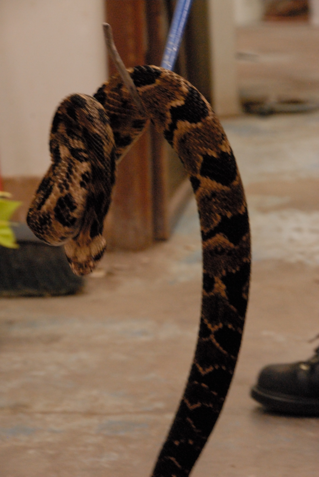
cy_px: 238
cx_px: 160
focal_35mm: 158
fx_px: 2088
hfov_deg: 8.7
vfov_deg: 13.0
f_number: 9.5
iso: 1600
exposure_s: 1/20
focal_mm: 105
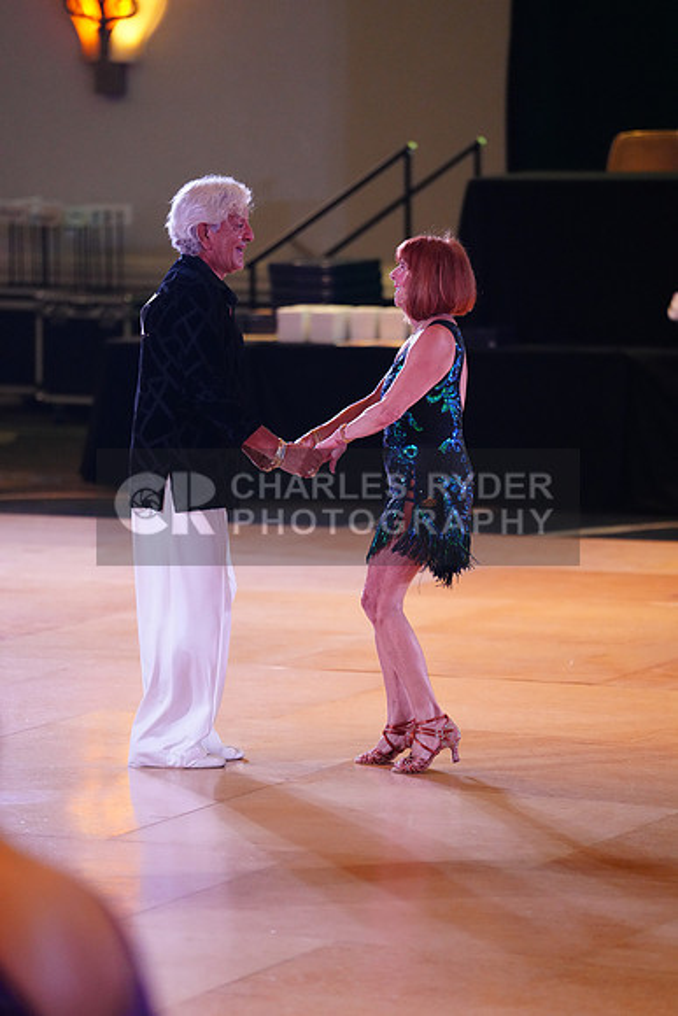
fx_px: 5646
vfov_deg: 10.3
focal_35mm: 200
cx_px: 339
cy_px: 508
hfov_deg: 6.9
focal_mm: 200
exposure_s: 1/400
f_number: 2.8
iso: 5000
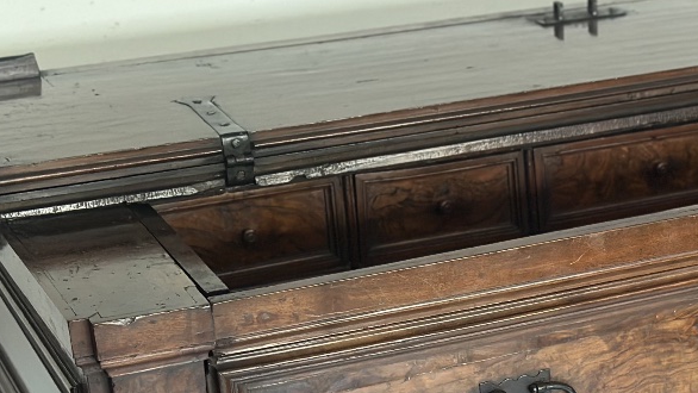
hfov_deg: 19.6
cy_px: 478
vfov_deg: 11.1
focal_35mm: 107
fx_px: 1981
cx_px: 624
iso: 400
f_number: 1.78
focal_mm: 6.86
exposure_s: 1/44
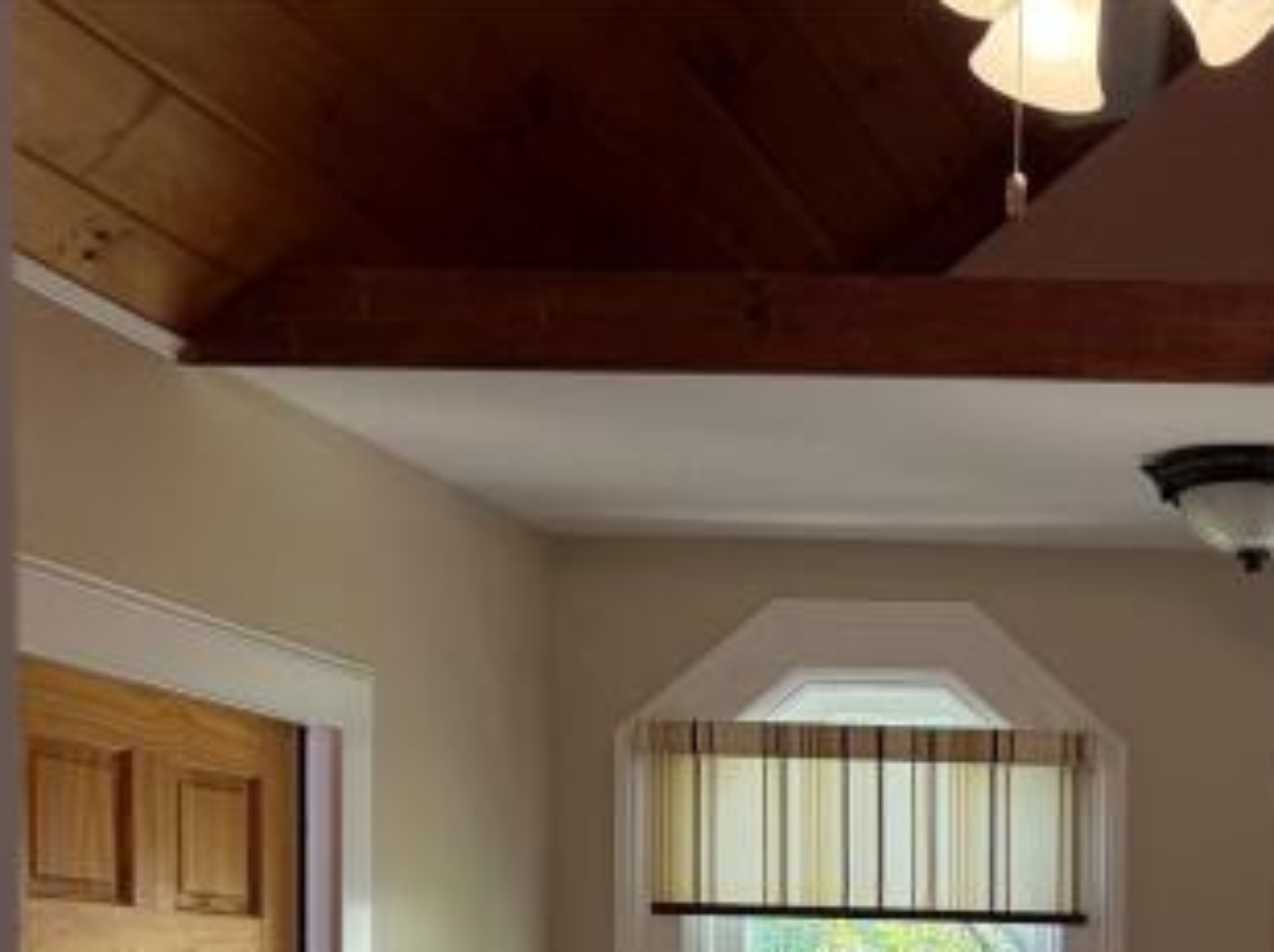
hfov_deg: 30.4
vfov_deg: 24.0
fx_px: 2059
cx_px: 1431
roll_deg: -0.5
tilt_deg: -1.7
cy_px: 1104
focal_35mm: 56
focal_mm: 6.76
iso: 160
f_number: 1.78
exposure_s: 1/219
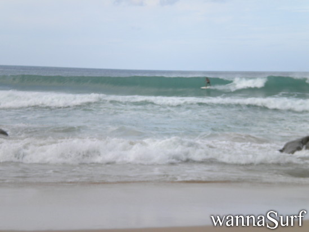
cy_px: 116
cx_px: 154
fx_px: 937
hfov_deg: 18.7
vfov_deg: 14.1
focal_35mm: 105
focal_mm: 18.9
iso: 105
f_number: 5.9
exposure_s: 1/500
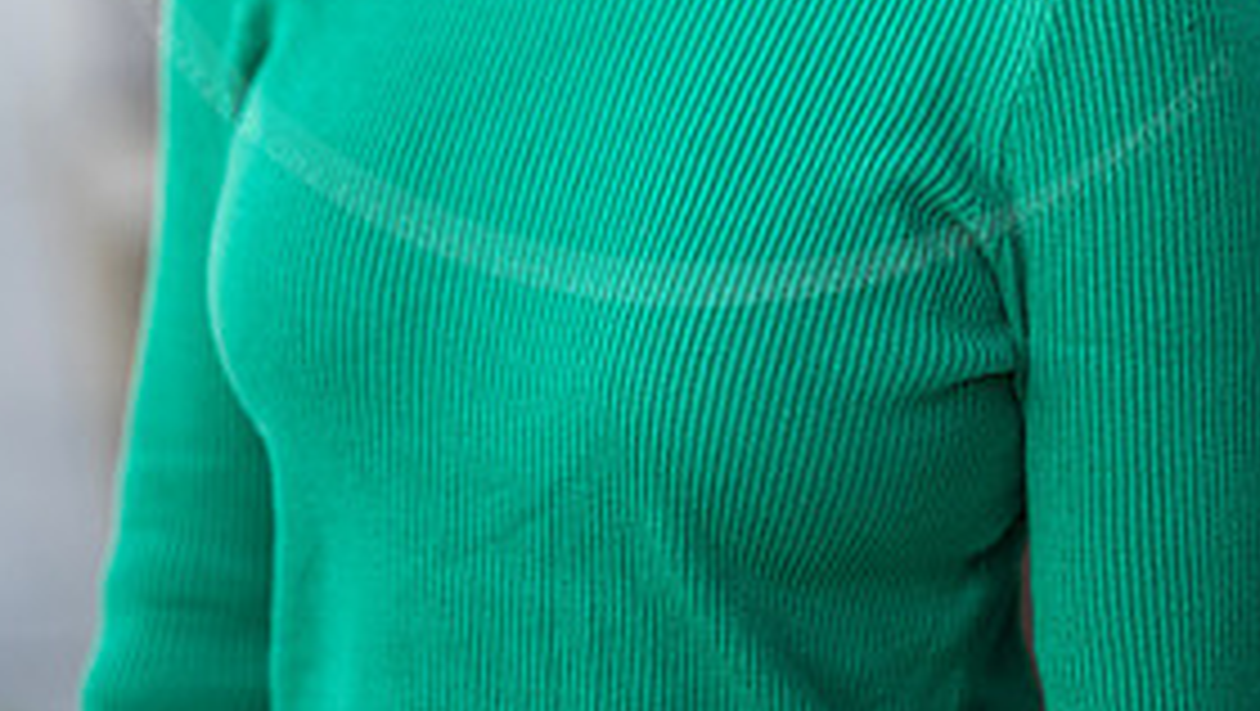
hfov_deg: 15.0
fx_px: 4781
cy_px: -279
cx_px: 652
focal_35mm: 143
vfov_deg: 8.4
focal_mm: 85
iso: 125
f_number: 1.8
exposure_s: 1/800
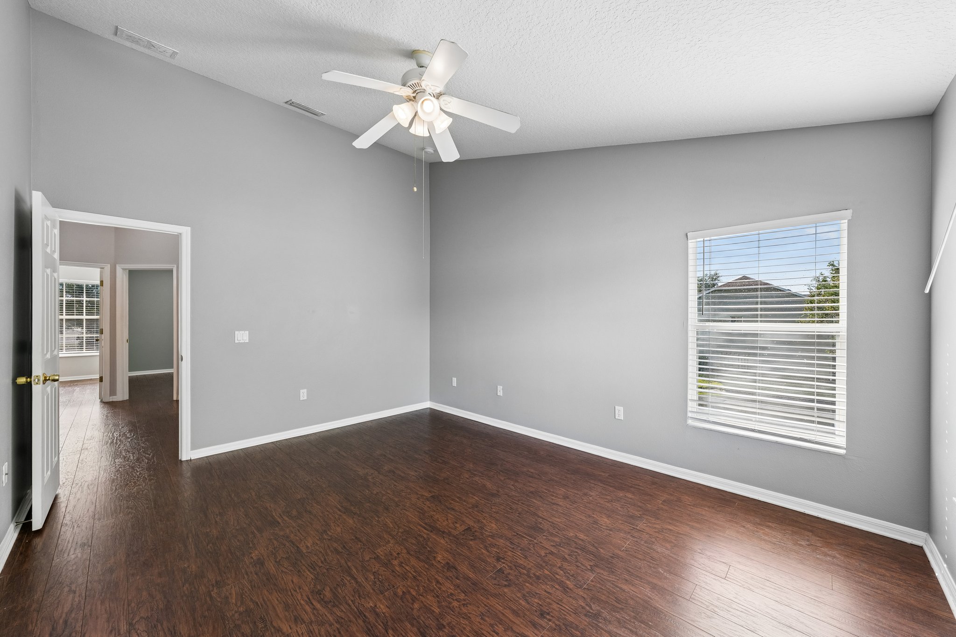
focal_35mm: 13
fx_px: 345
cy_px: 318
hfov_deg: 108.3
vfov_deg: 85.4
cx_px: 478
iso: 800
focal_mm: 13
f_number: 8
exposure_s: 1/80
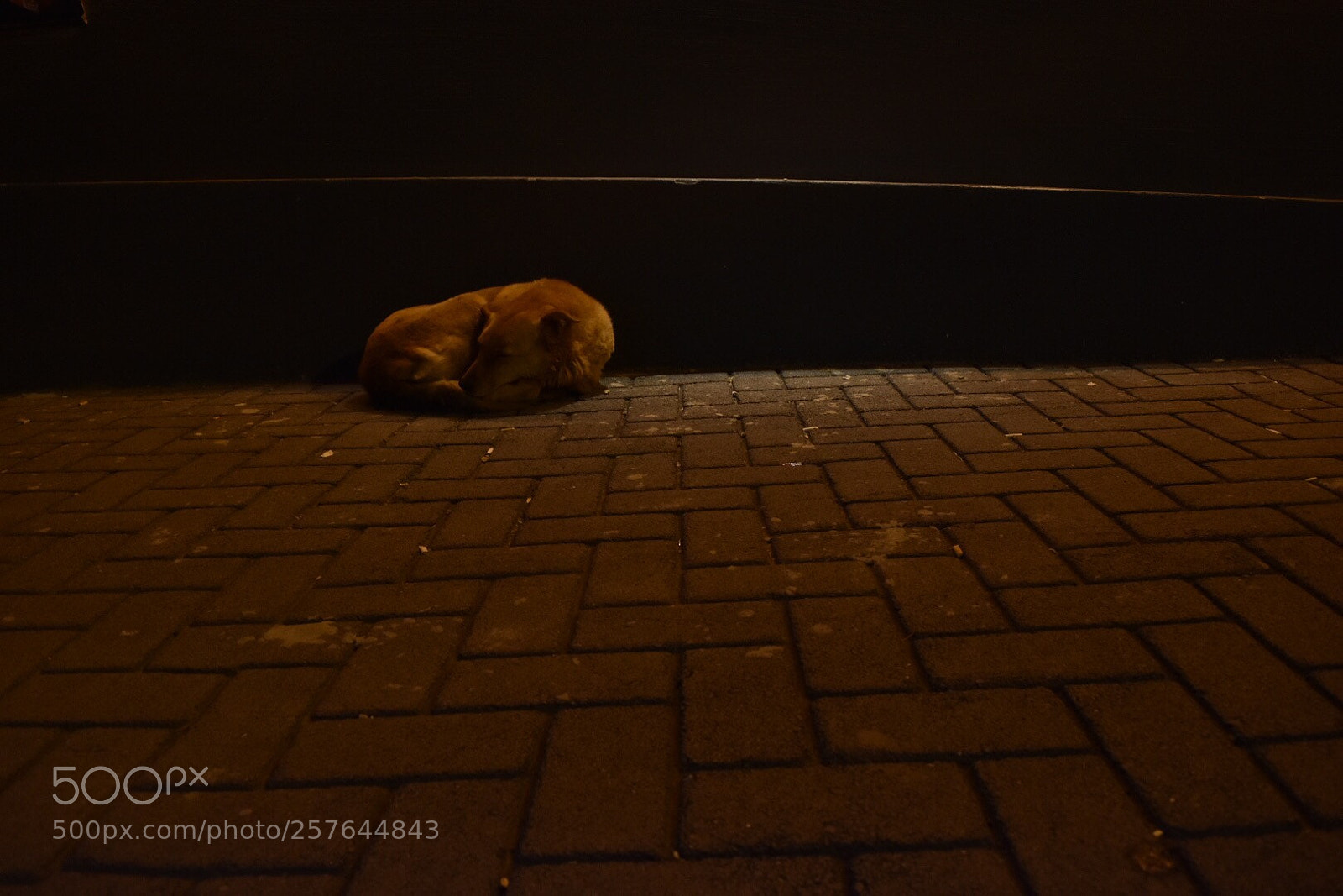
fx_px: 1007
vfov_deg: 47.9
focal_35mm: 27
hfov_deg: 67.4
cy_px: 448
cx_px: 672
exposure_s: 1/25
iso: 800
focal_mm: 18
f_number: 5
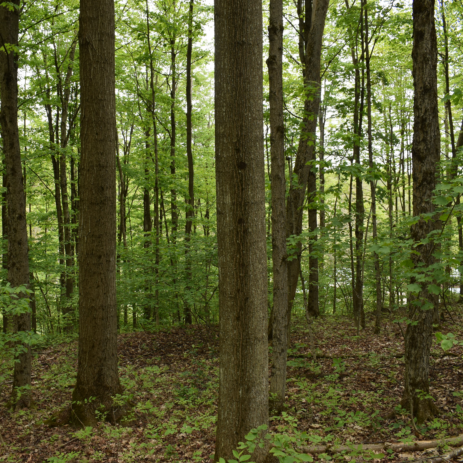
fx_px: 530
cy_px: 231
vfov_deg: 47.2
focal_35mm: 35
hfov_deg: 47.0
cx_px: 190
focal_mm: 18
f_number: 7.1
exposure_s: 1/200
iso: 400
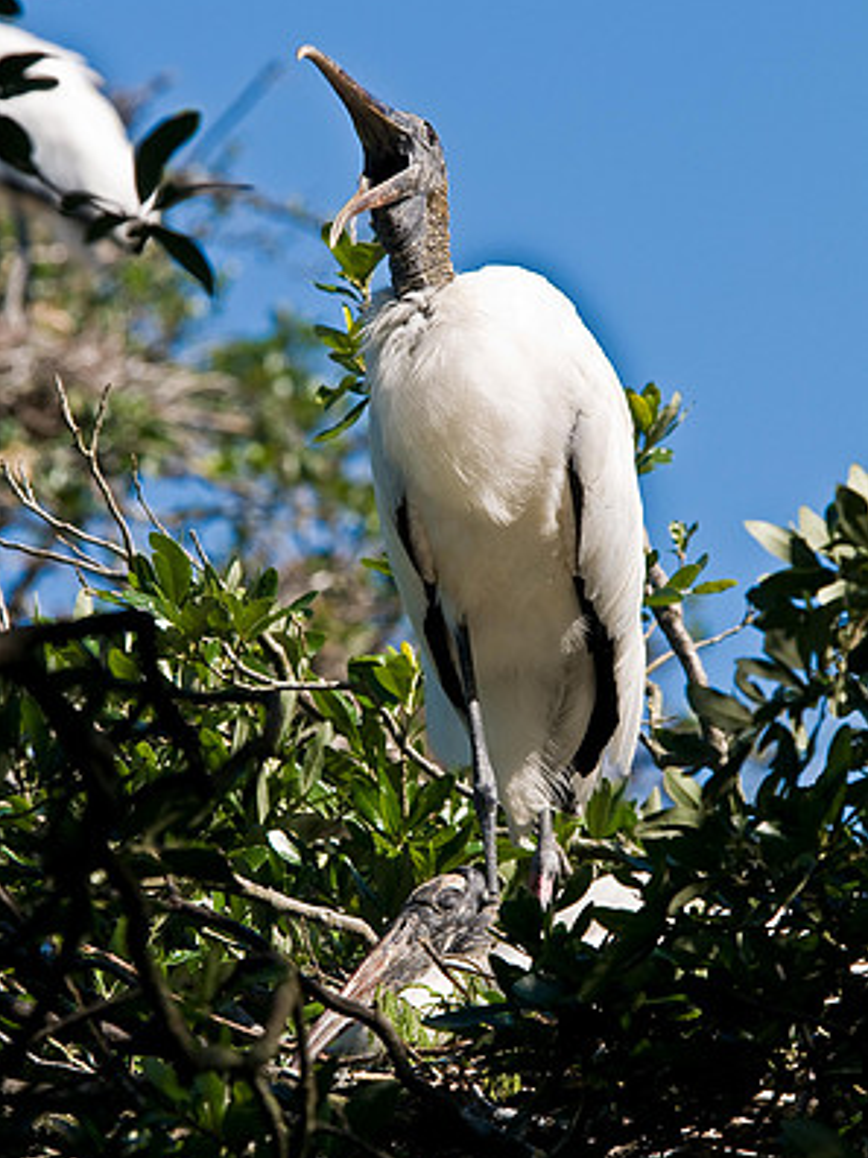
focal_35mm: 377
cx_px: 434
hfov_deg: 3.9
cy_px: 617
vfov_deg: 5.3
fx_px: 12604
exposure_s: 1/250
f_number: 9
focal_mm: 230
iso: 200
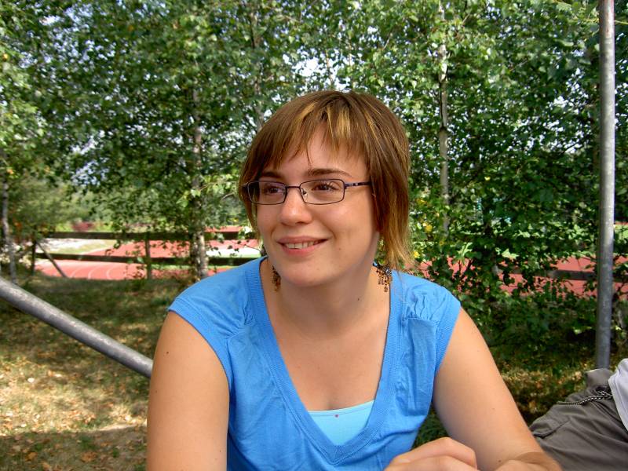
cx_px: 314
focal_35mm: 39
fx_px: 708
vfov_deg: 36.8
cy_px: 236
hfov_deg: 47.9
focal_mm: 8
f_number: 2.8
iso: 100
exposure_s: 1/200
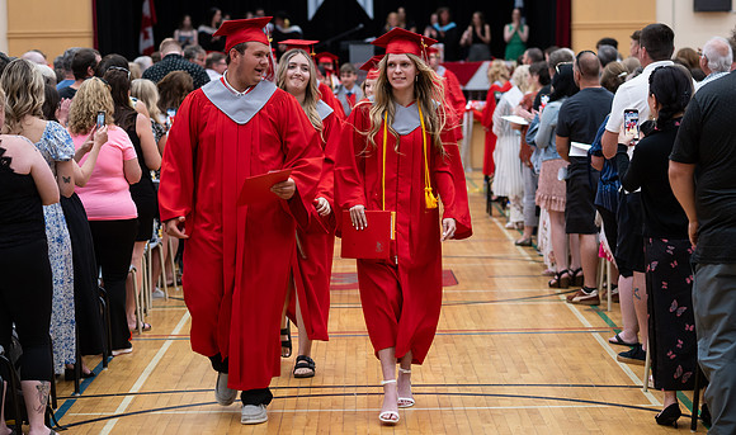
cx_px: 396
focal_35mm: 95
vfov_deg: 13.3
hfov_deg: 22.3
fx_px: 1869
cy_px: 264
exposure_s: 1/200
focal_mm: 85
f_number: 2.8
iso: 1000
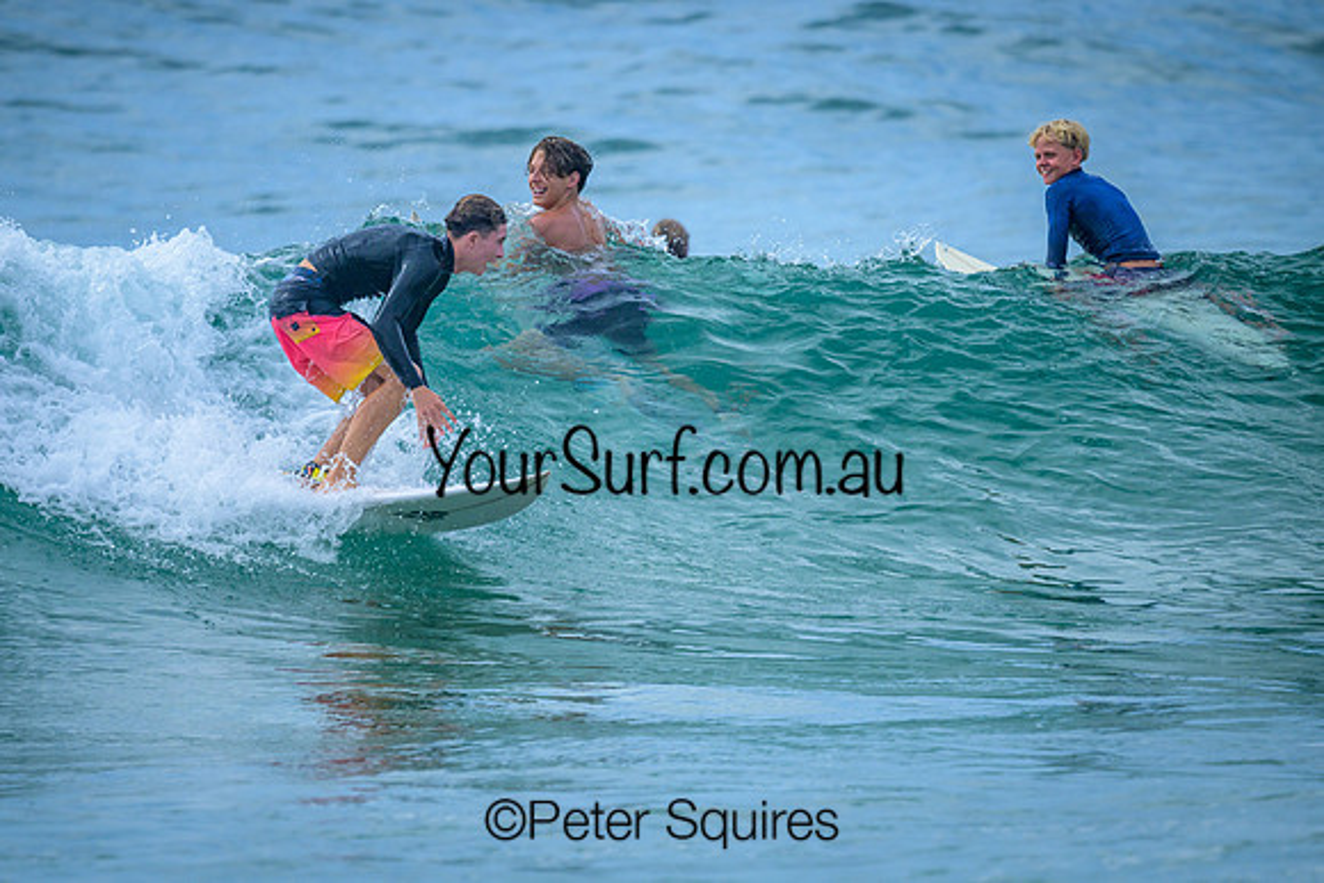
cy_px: 429
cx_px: 581
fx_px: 33115
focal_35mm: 900
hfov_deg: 2.3
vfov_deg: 1.5
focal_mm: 800
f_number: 6.3
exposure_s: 1/3200
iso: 450
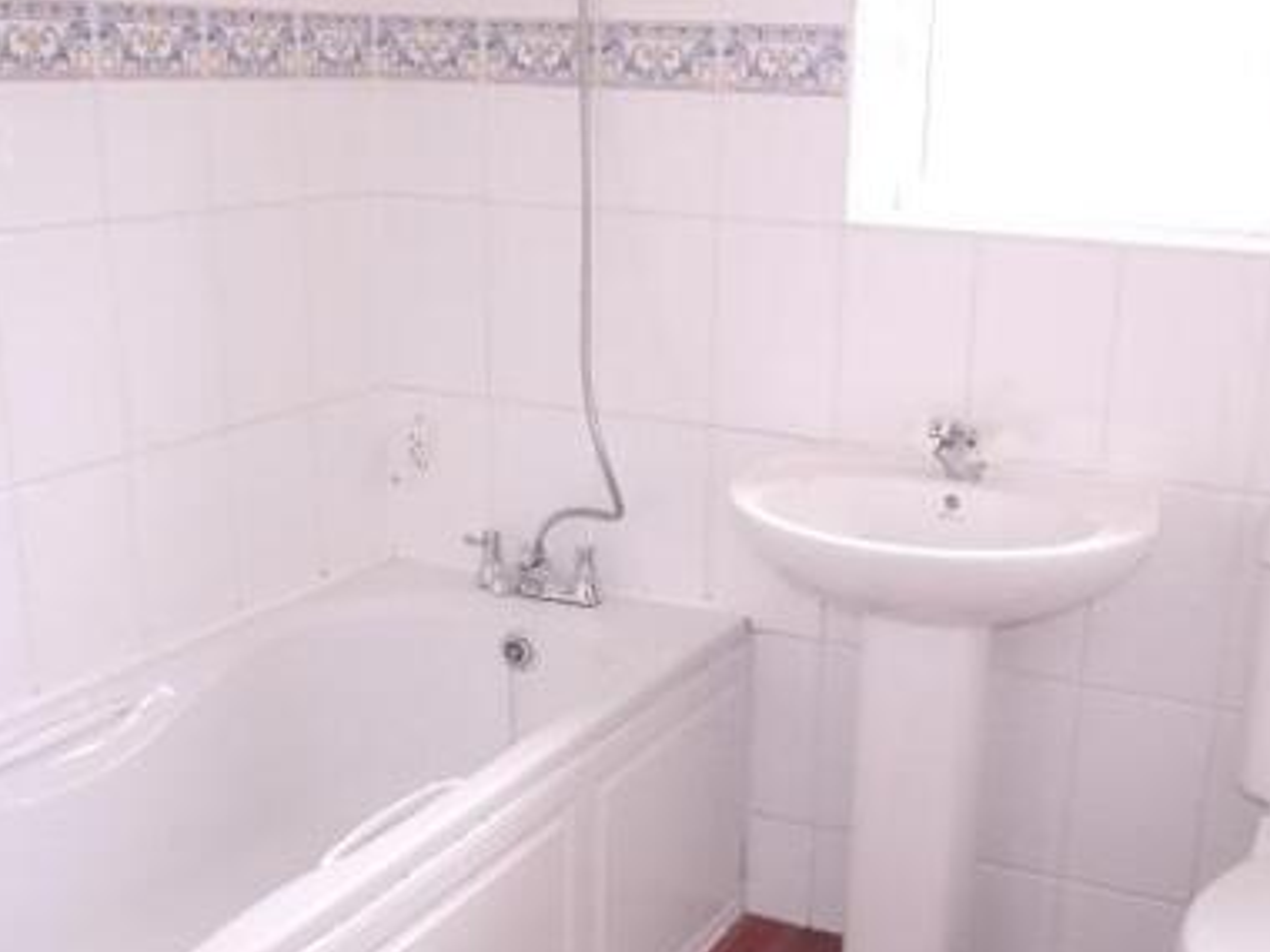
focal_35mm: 46
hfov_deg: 41.1
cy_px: 620
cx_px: 747
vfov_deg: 31.3
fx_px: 1688
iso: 6400
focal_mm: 15
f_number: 3.6
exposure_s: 1/125
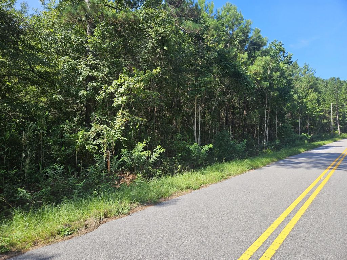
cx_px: 174
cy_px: 130
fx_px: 231
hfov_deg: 73.9
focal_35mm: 23
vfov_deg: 58.9
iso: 25
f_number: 1.8
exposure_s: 1/697
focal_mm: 5.4
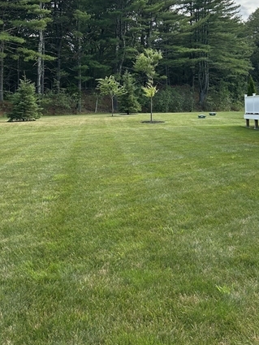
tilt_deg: +7.6
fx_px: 469
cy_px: 77
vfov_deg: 39.1
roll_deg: +0.6
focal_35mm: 47
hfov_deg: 30.9
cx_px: 136
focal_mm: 5.7
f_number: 1.5
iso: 50
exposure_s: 1/2762
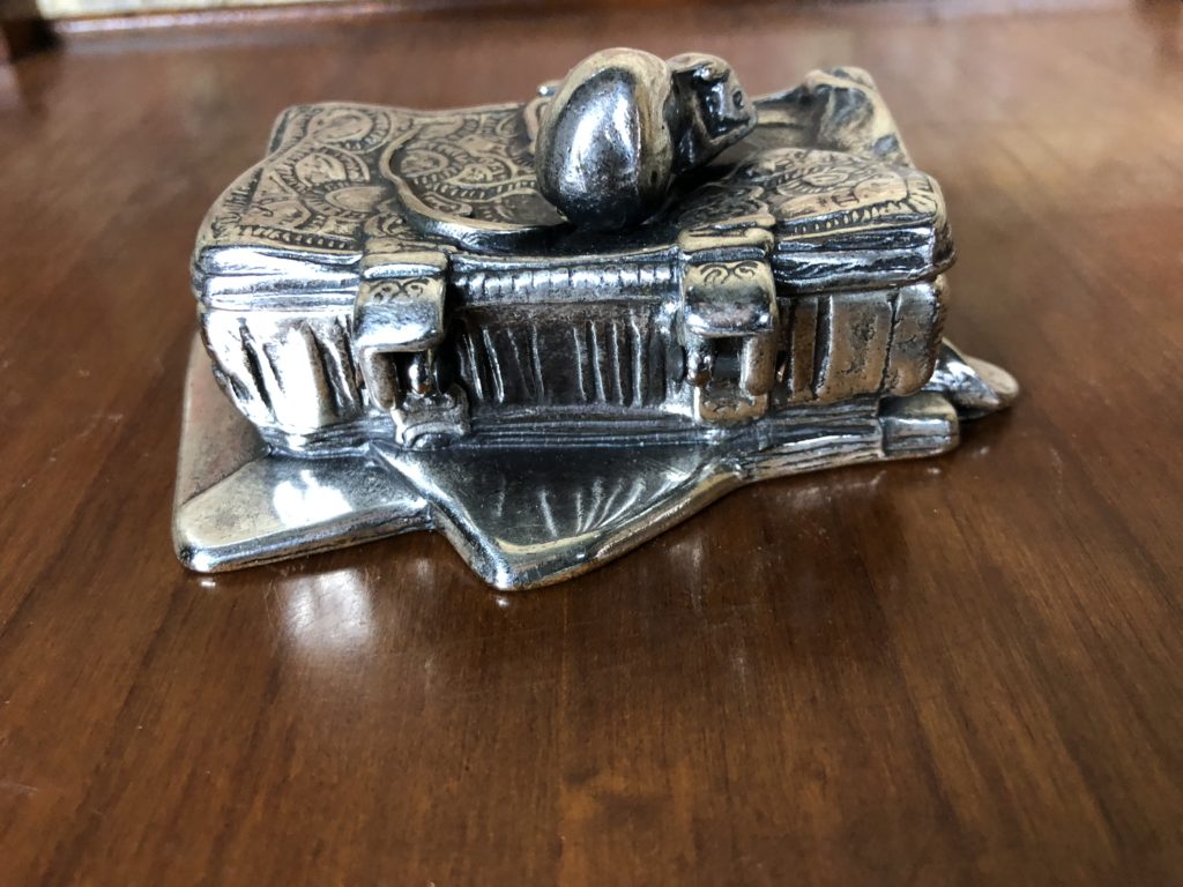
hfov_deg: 63.4
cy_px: 444
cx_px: 592
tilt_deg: -36.8
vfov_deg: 49.7
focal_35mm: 28
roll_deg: +2.8
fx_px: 957
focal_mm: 4
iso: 100
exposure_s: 1/13
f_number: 1.8
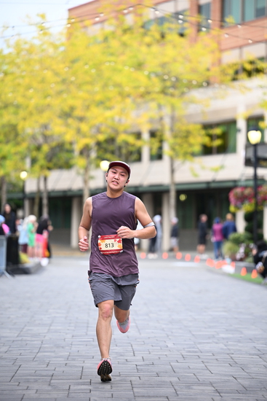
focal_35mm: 140
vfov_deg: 14.6
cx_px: 134
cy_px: 200
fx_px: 1556
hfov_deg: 9.8
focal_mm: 140
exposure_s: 1/1600
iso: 1000
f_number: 2.8
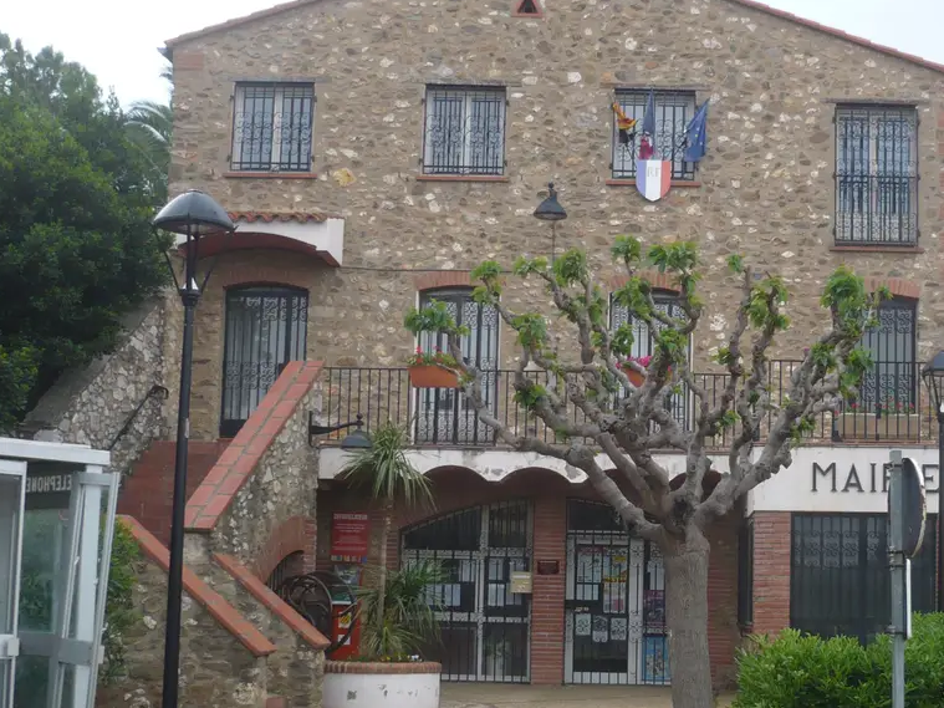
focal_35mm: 59
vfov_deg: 24.7
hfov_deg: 32.5
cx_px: 616
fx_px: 1609
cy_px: 440
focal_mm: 5.8
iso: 100
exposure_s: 1/320
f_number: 2.8
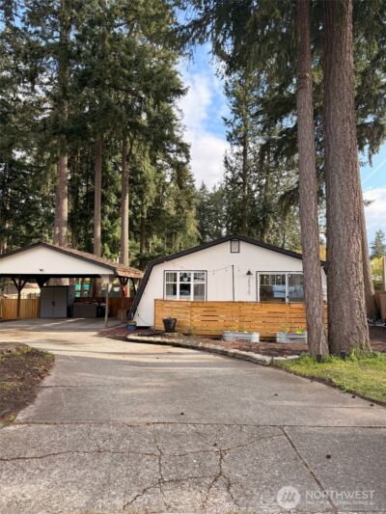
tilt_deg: +5.2
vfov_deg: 71.6
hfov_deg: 56.8
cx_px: 193
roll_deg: -0.6
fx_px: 357
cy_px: 257
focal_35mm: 24
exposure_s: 1/1122
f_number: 1.78
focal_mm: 6.76
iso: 100
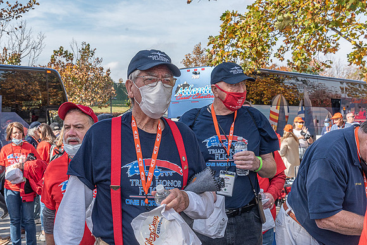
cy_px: 106
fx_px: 561
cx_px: 148
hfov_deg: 36.1
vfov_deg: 24.6
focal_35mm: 55
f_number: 10
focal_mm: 46
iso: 500
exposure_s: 1/400
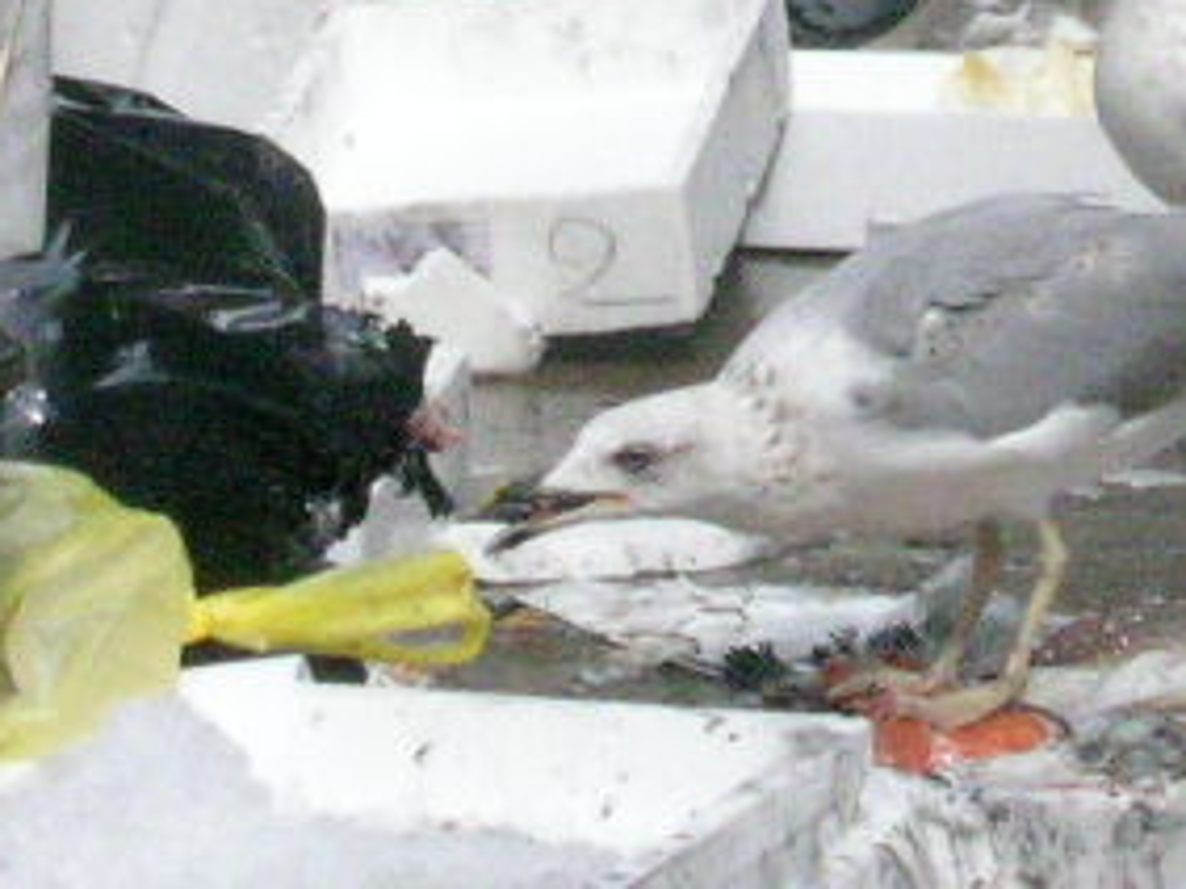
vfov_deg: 6.1
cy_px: -419
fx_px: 8219
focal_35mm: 240
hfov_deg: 8.2
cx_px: 1098
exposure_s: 1/391
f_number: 7.9
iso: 400
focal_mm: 11.1
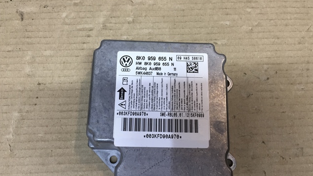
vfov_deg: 36.3
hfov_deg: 61.0
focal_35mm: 32
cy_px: 114
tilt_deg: -78.3
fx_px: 265
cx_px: 157
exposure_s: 1/30
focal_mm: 4.15
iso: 40
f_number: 2.2
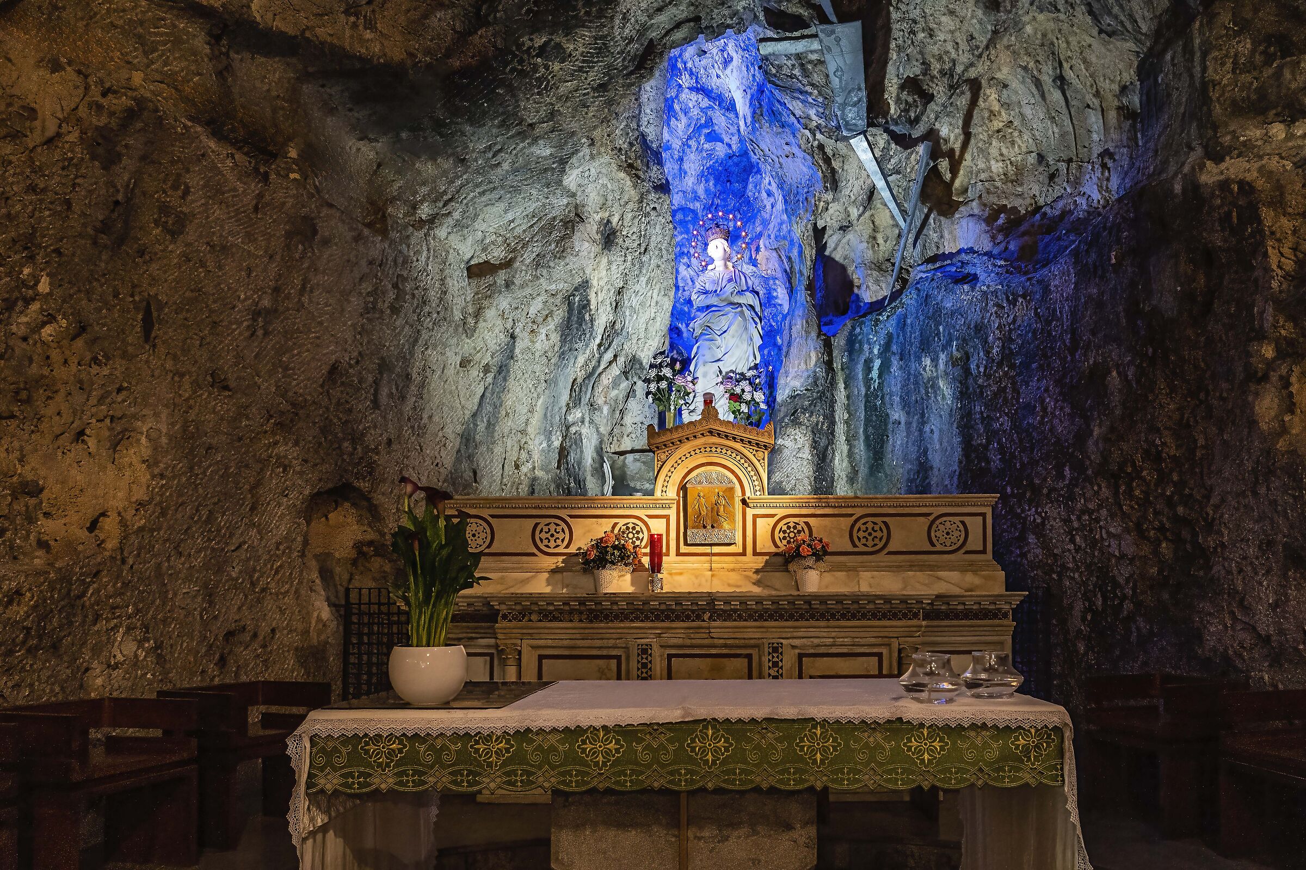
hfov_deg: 73.7
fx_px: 871
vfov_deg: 53.1
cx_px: 653
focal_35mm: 24
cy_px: 435
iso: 8000
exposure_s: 1/60
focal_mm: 24
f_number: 7.1
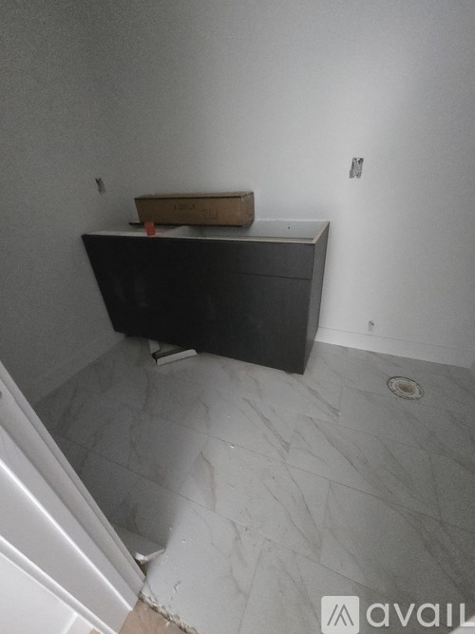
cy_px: 317
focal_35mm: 13
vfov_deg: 106.2
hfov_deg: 89.9
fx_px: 238
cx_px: 238
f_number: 2.2
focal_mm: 2.2
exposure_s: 1/30
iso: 1250
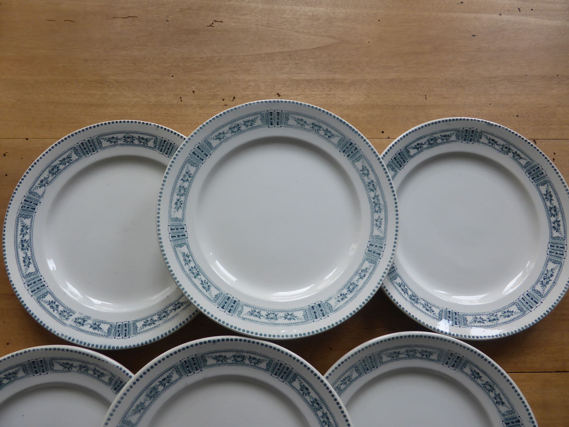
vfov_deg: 54.9
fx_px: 411
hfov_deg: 69.4
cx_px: 284
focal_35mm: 25
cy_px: 214
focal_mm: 4.3
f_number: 3.3
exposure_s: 1/60
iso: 125
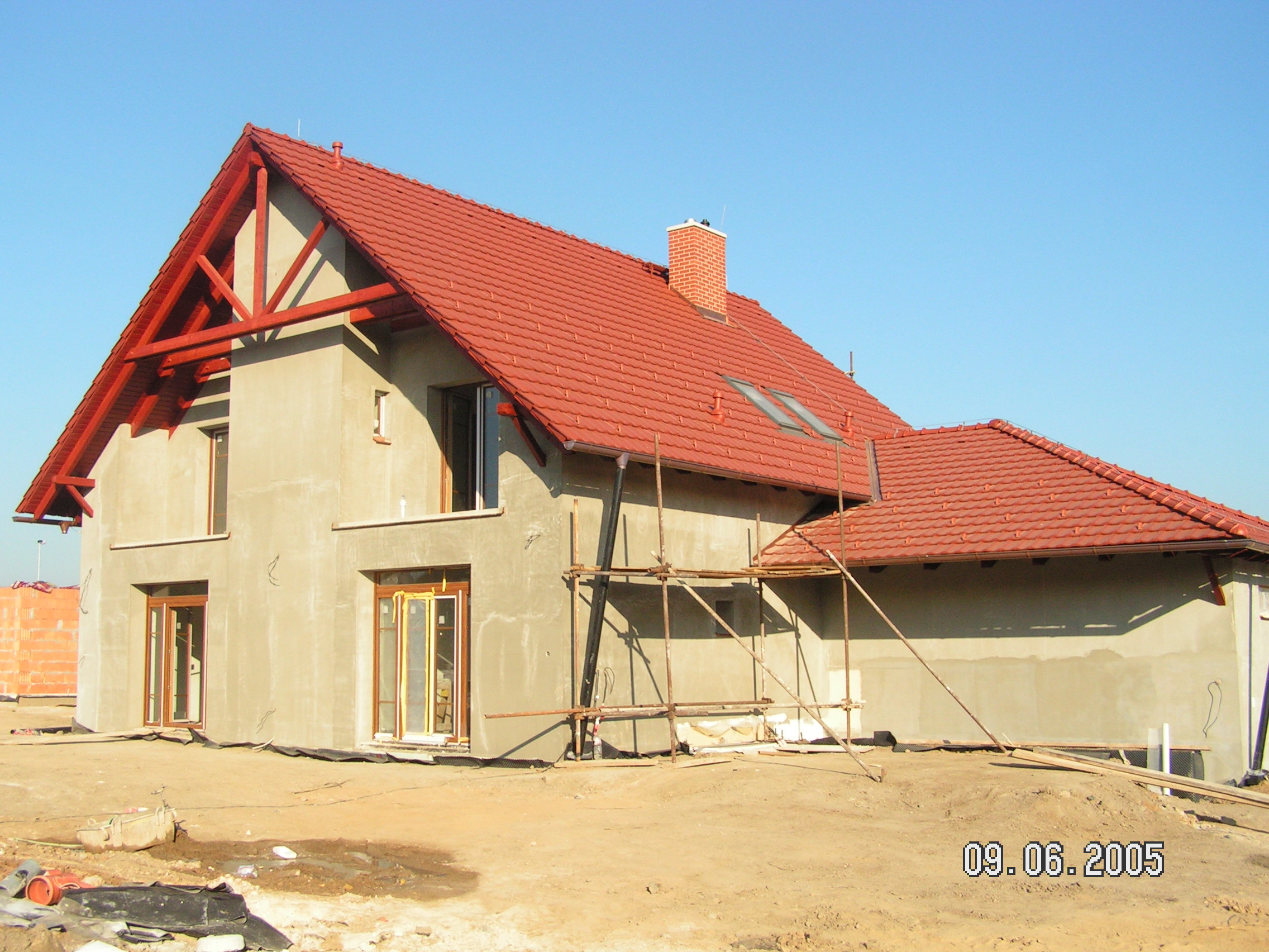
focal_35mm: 38
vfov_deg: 37.7
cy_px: 476
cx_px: 634
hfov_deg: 49.0
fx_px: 1393
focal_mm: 6.3
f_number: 4.5
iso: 50
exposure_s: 1/640
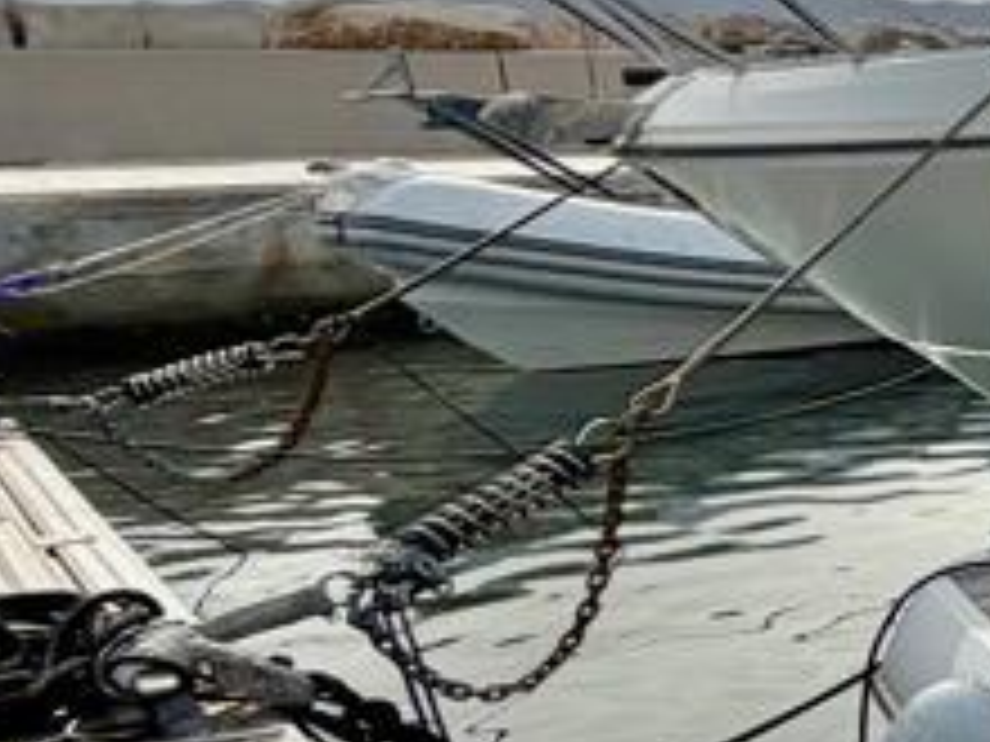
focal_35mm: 61
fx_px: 1745
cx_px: 2133
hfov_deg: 17.5
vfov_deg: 24.0
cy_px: 301
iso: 25
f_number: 2.2
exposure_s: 1/1285
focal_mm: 2.22
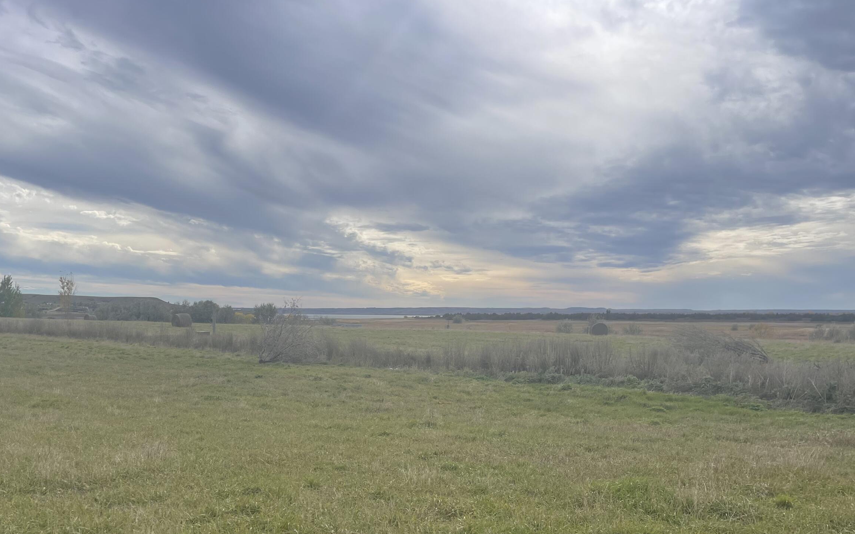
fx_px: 839
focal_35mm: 36
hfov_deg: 53.8
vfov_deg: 34.8
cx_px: 360
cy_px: 380
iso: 32
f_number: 1.6
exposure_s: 1/4348
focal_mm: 5.1
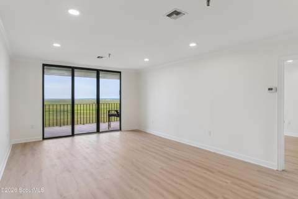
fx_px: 174
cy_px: 100
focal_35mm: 21
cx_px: 149
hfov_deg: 81.2
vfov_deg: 59.5
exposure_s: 1/80
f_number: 8
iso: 250
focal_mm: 21
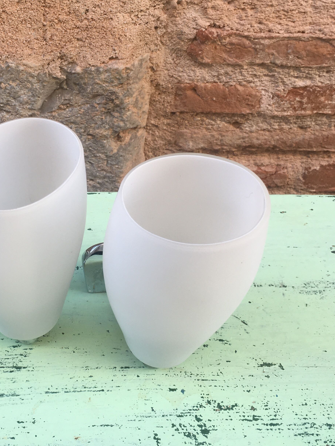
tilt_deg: -46.0
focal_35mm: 48
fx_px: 619
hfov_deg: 29.9
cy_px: 208
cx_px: 91
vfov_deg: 39.6
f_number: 2.2
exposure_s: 1/100
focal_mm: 4.15
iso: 25
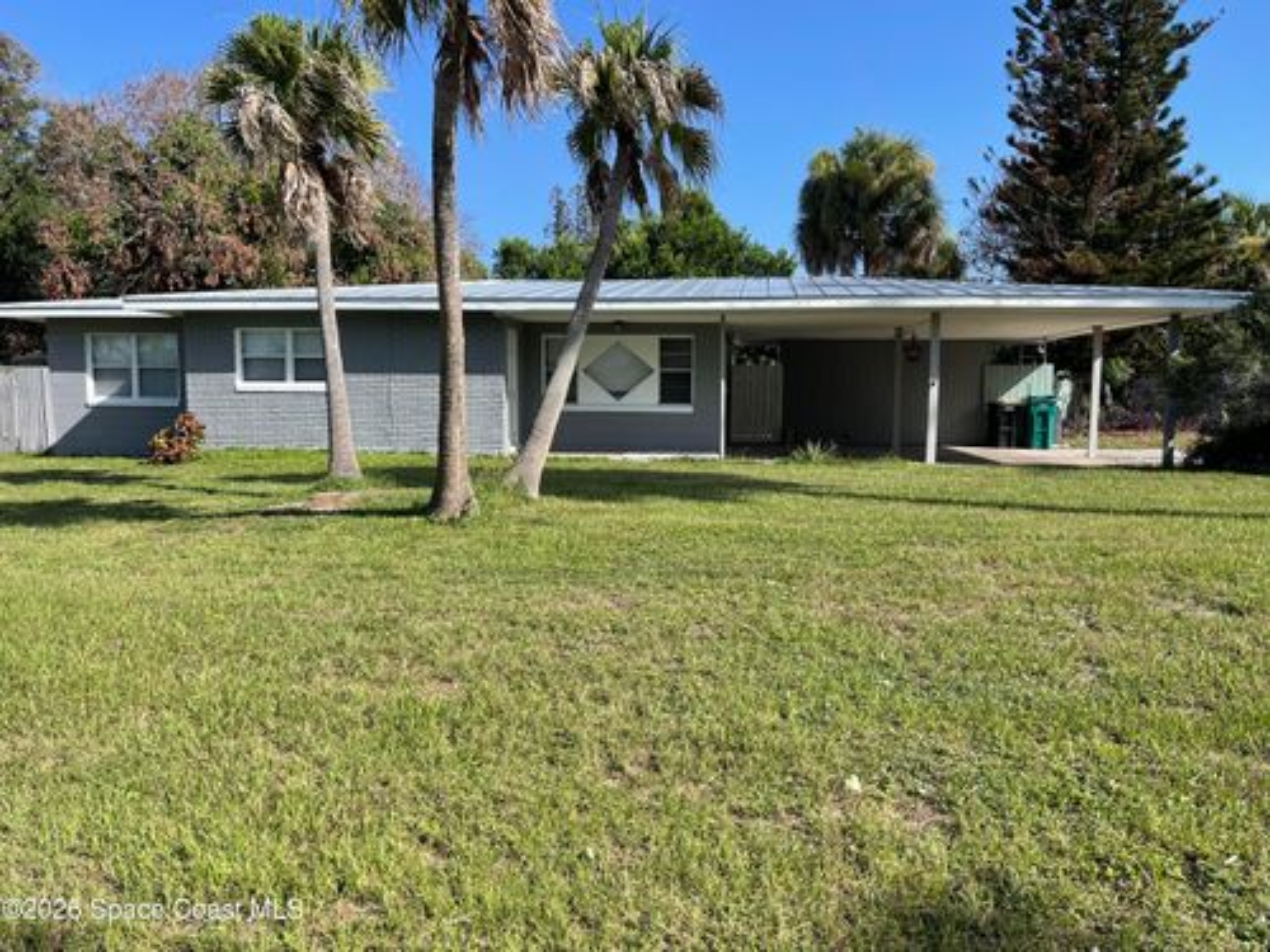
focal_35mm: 25
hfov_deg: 69.4
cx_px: 635
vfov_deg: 54.9
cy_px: 476
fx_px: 917
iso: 32
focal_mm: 5.1
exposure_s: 1/2049
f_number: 1.6
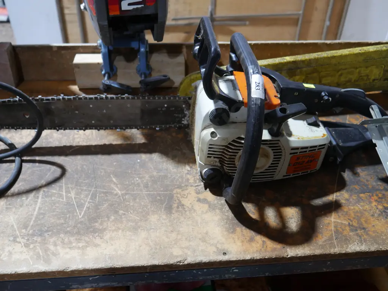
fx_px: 381
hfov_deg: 53.9
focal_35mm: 34
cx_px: 194
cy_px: 146
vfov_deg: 41.8
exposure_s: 1/60
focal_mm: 17
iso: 800
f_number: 4
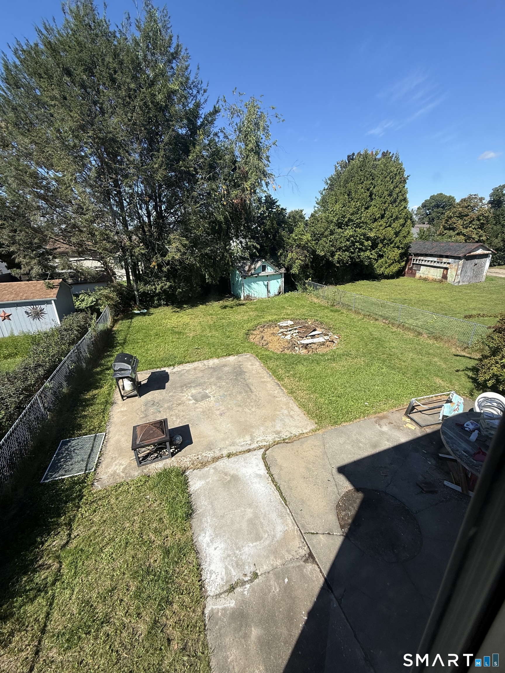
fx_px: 272
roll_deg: +1.2
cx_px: 252
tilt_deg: -20.8
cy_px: 336
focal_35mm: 14
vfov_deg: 102.1
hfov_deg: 85.7
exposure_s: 1/1572
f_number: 2.2
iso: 50
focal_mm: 2.22
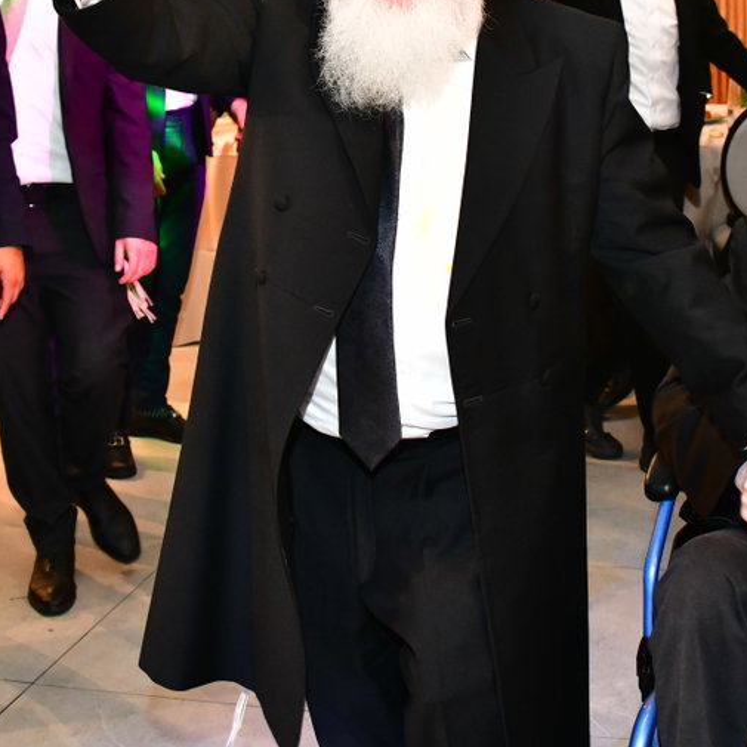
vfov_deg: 25.4
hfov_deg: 26.1
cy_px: 89
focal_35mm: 66
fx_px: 1611
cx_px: 441
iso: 2000
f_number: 5.6
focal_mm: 28
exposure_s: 1/100
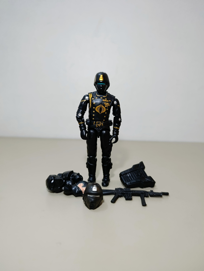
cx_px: 102
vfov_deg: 73.8
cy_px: 136
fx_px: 180
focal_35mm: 23
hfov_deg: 59.0
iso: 897
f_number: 1.65
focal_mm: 6.11
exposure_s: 1/50
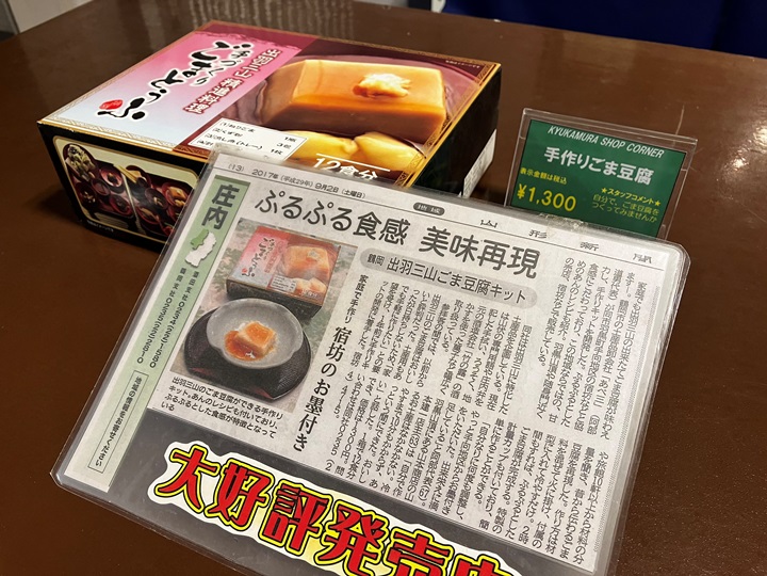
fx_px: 620
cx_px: 384
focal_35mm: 28
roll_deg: +2.2
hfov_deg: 63.4
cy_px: 288
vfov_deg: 49.7
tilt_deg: -42.1
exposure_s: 1/50
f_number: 1.8
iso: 64
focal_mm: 3.99
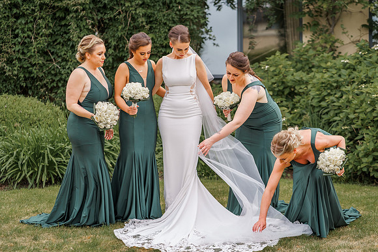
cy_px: 126
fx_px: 893
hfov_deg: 23.9
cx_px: 189
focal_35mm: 85
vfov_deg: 16.1
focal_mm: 85
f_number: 2.8
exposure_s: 1/640
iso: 100
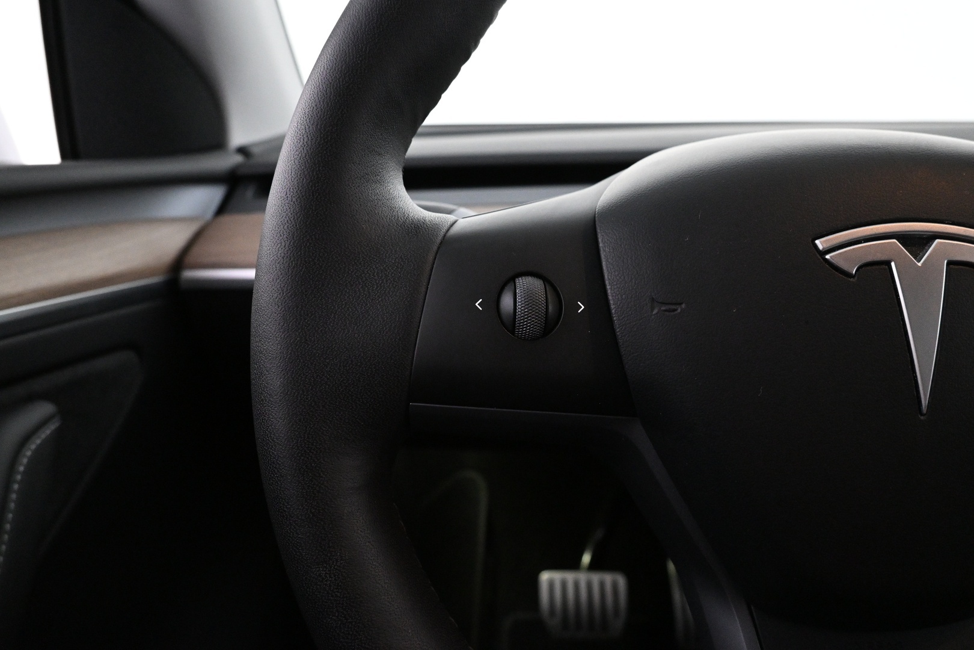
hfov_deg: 73.7
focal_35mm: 24
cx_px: 487
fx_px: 649
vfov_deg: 53.1
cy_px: 325
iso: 4000
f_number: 5.6
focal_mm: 16
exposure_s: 1/30
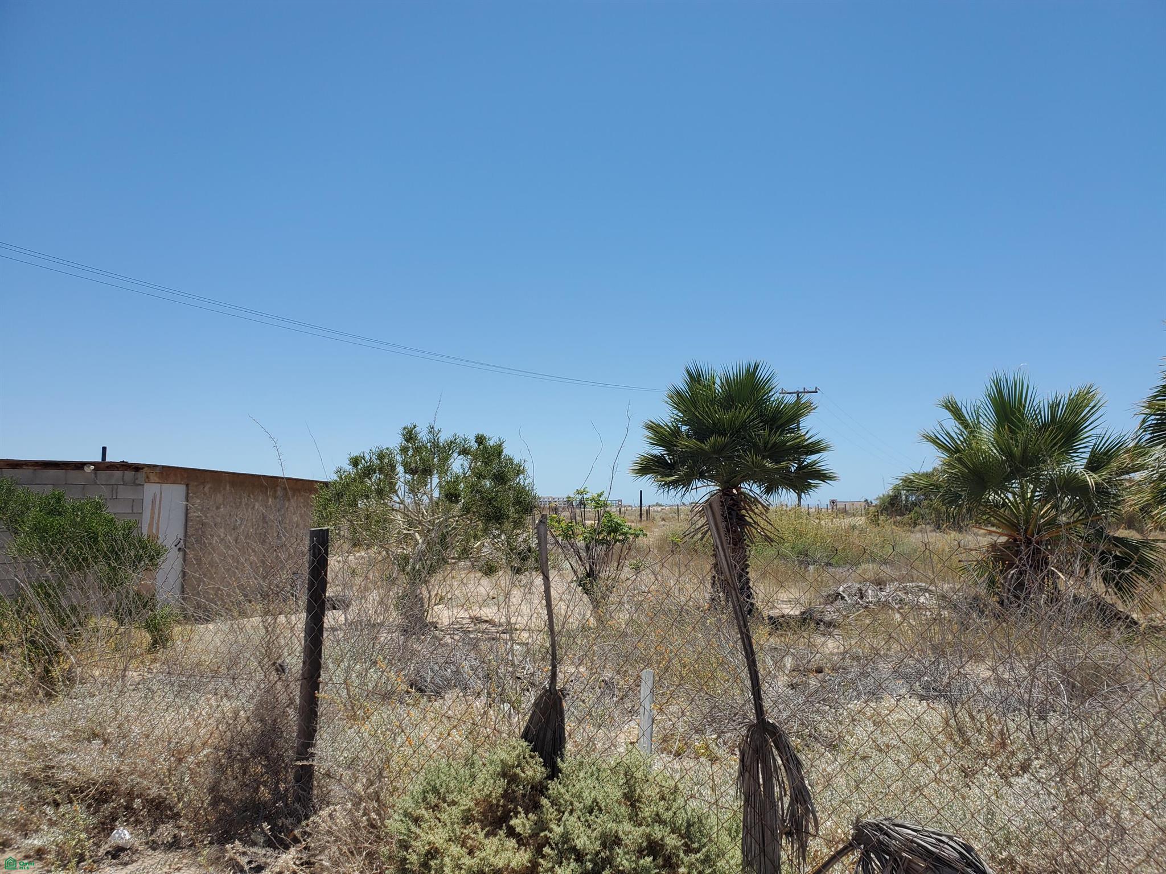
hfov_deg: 67.3
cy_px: 437
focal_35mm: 26
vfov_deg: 53.1
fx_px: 876
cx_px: 583
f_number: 2.4
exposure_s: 1/1951
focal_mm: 4.3
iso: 50
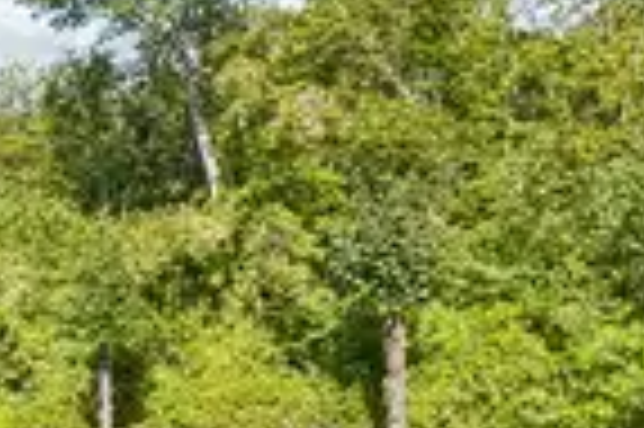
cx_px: -45
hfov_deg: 36.3
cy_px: 324
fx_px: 840
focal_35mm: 47
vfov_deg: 28.1
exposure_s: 1/640
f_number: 8
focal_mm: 10.5
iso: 800
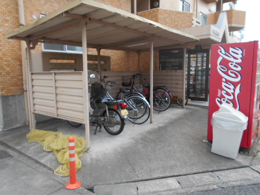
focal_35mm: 26
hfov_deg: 67.3
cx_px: 130
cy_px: 98
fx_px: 195
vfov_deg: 53.1
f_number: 3.2
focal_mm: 4.6
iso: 80
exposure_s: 1/320
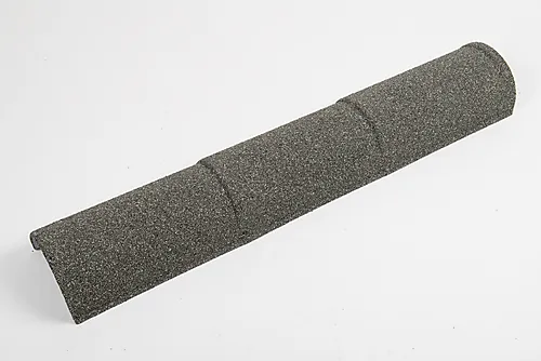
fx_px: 827
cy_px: 180
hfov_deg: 36.2
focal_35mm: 55
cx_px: 270
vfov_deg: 24.7
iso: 100
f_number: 11
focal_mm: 55
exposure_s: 1/125
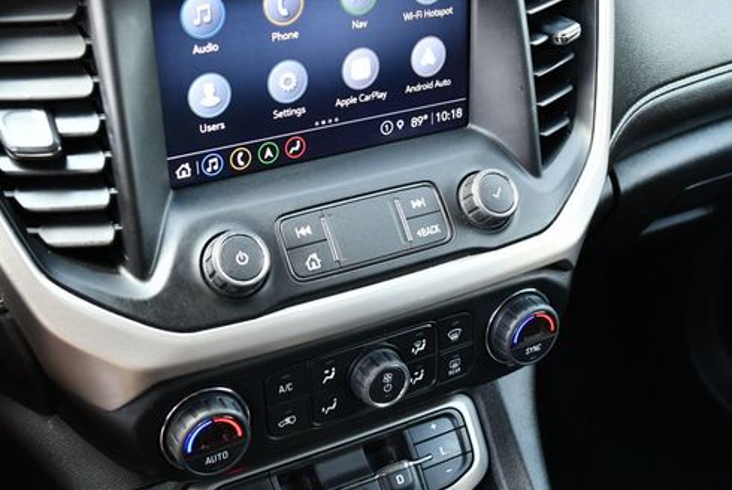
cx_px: 311
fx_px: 957
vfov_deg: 28.7
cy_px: 194
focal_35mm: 47
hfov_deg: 41.8
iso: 1000
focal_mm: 18
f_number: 3.5
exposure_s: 1/125
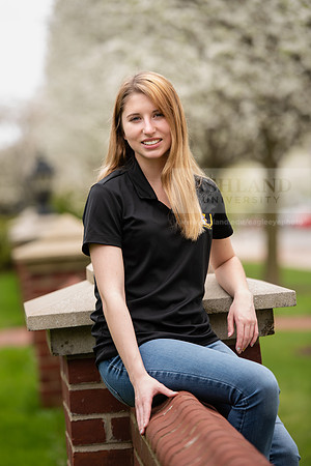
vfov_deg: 12.5
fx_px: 2138
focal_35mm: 165
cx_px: 156
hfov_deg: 8.3
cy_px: 233
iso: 50
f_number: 4
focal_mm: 165
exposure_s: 1/200
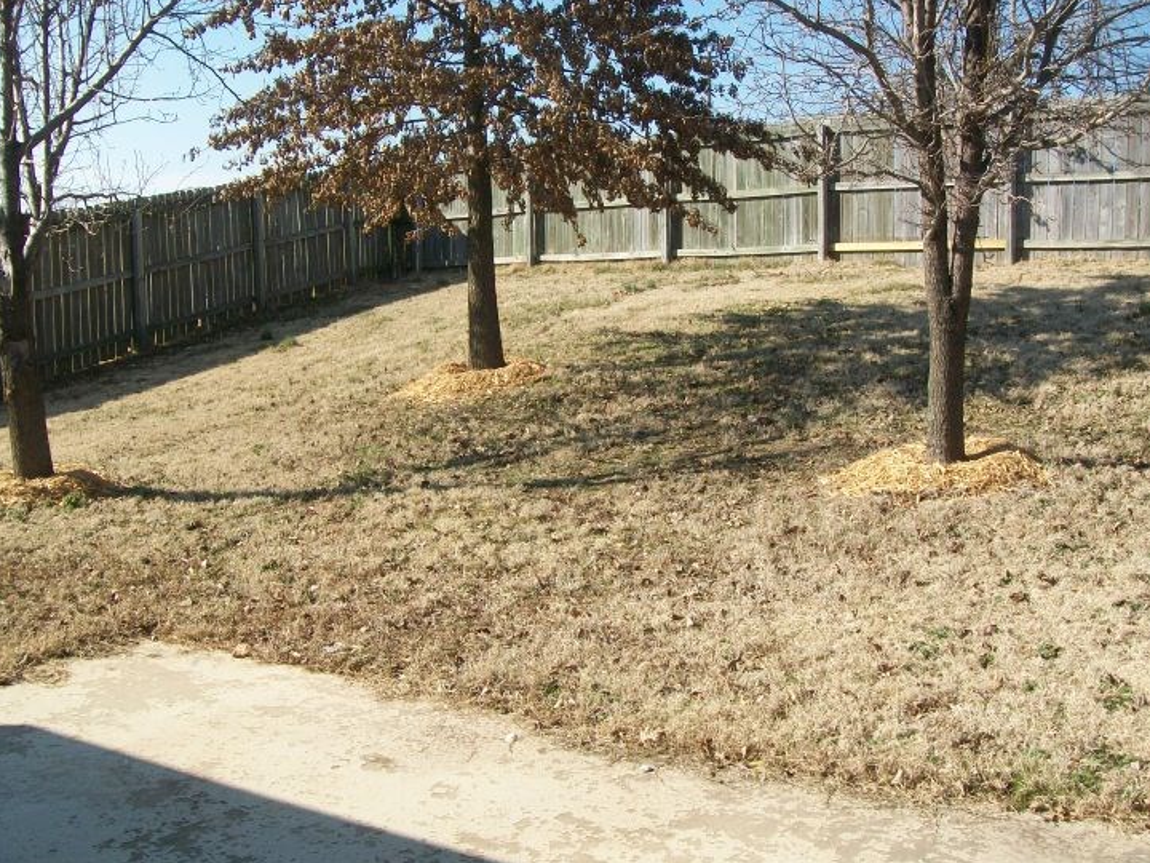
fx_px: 1329
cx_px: 561
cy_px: 400
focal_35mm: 40
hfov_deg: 46.8
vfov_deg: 35.9
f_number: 4.8
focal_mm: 6
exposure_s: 1/320
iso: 64
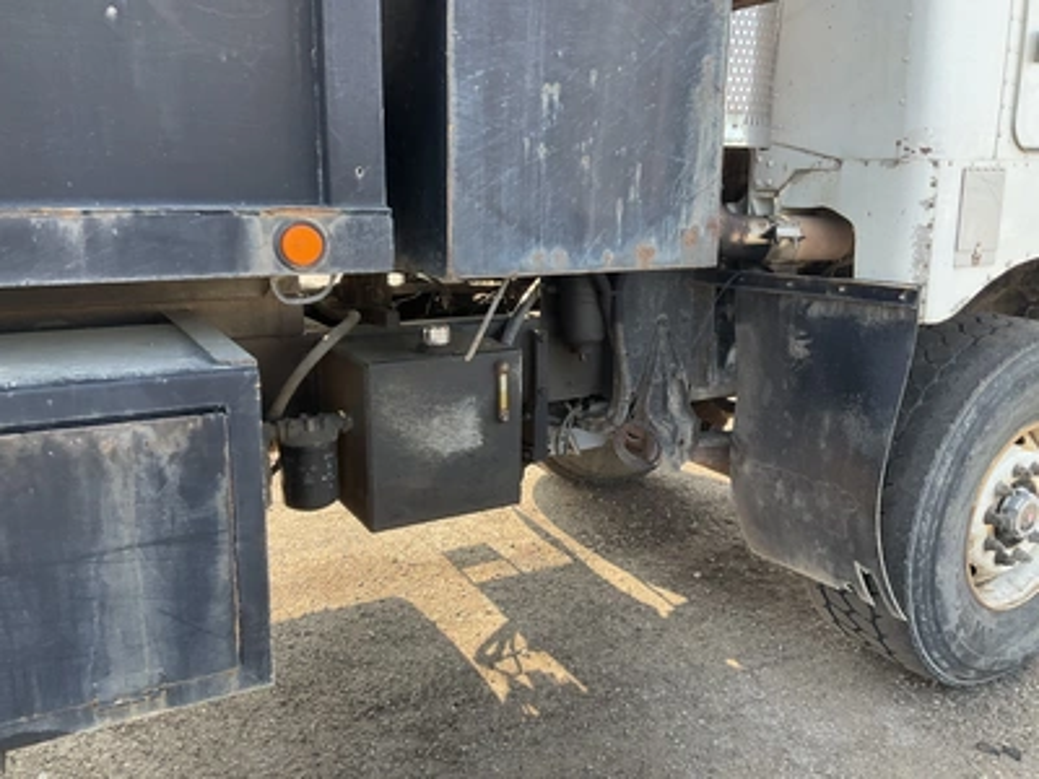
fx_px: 870
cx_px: 520
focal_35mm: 29
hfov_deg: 61.7
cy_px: 390
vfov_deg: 48.2
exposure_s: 1/155
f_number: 1.8
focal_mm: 3
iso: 25
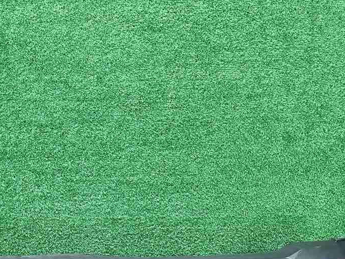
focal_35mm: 55
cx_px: 70
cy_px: 272
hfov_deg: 33.9
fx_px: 548
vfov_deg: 25.0
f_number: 1.8
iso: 239
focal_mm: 5.4
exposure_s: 1/50
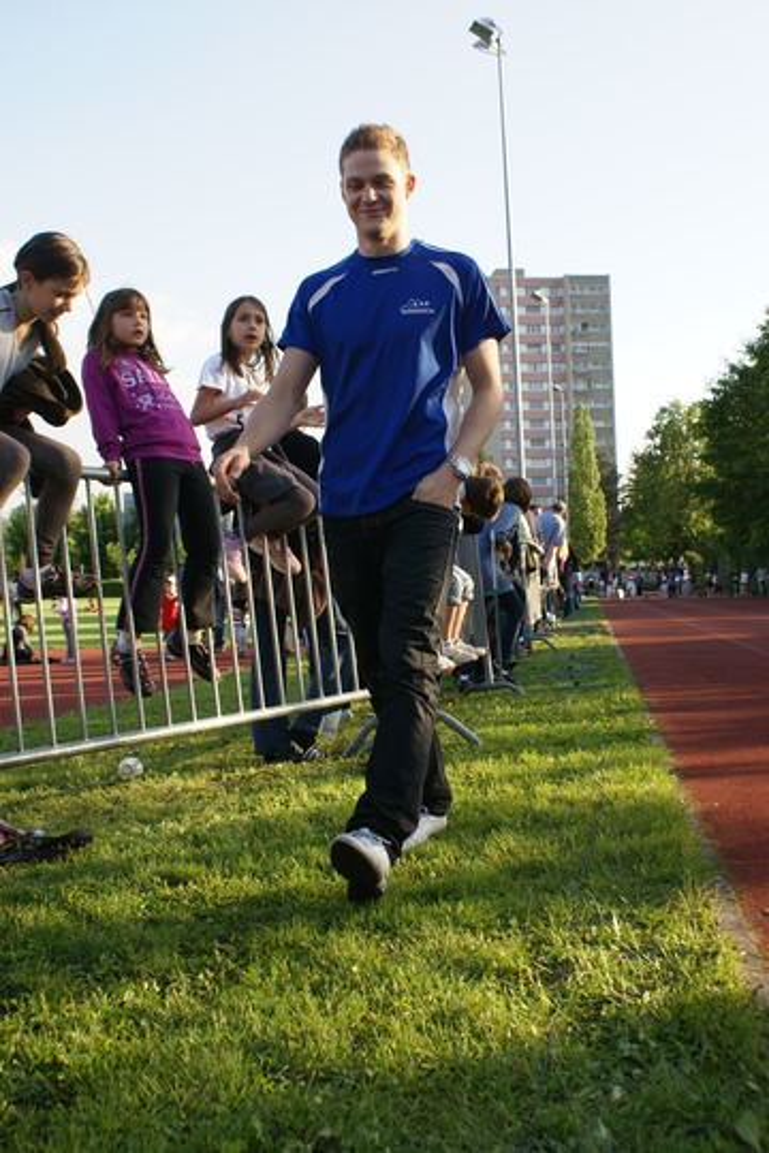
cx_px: 384
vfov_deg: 49.6
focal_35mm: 39
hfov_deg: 34.2
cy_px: 576
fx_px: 1250
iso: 100
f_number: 5.6
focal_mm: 26
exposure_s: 1/200
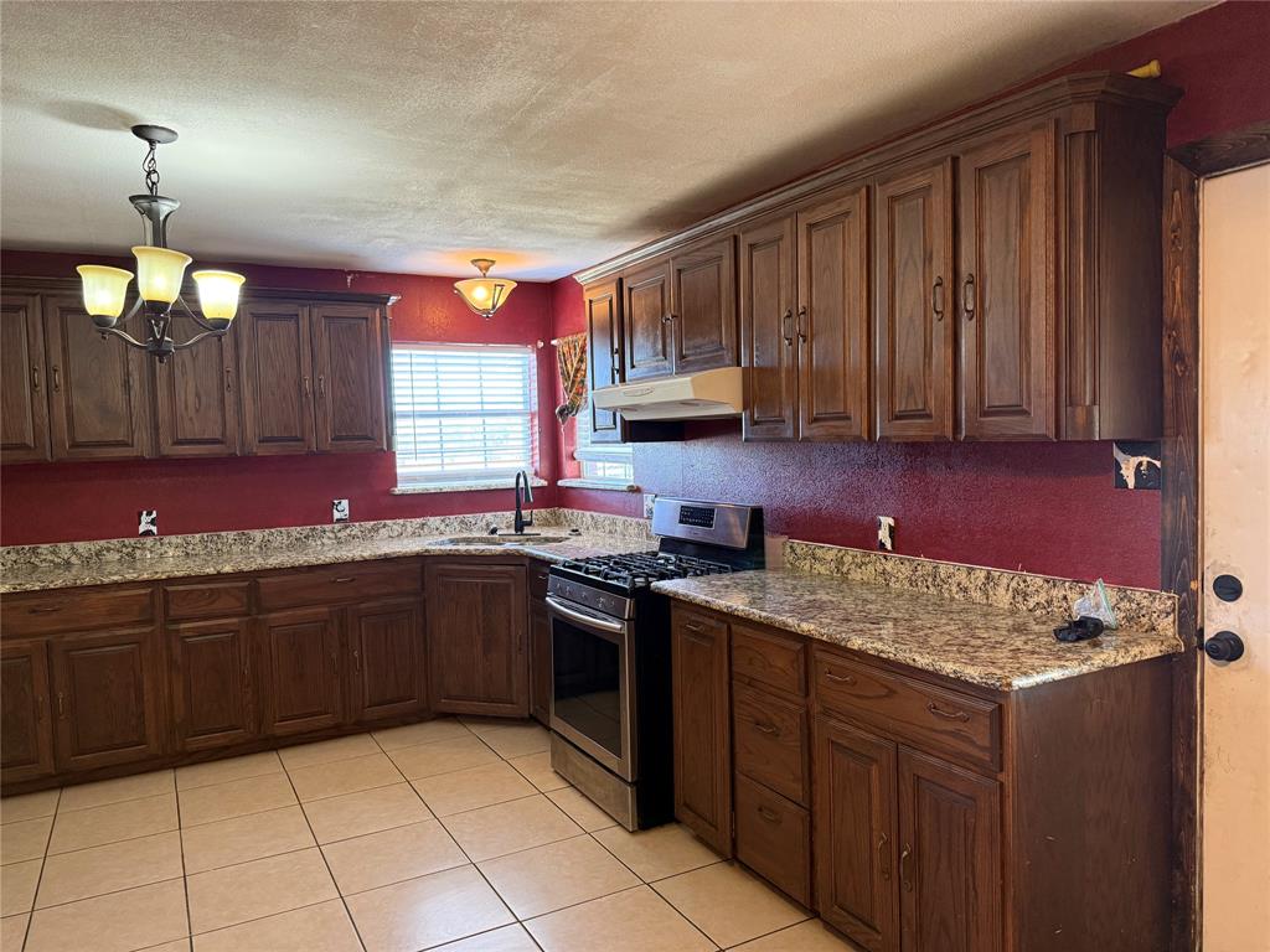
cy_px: 476
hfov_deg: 71.6
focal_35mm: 24
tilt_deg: -2.0
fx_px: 881
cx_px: 635
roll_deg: +1.5
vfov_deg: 56.8
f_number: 1.78
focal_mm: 6.76
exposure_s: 1/60
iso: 320
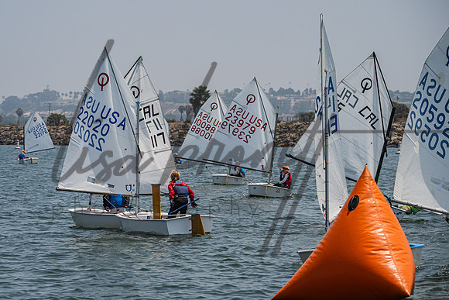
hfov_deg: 10.9
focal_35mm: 189
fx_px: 2362
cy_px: 141
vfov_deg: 7.3
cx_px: 164
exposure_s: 1/2500
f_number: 7.1
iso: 320
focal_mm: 145
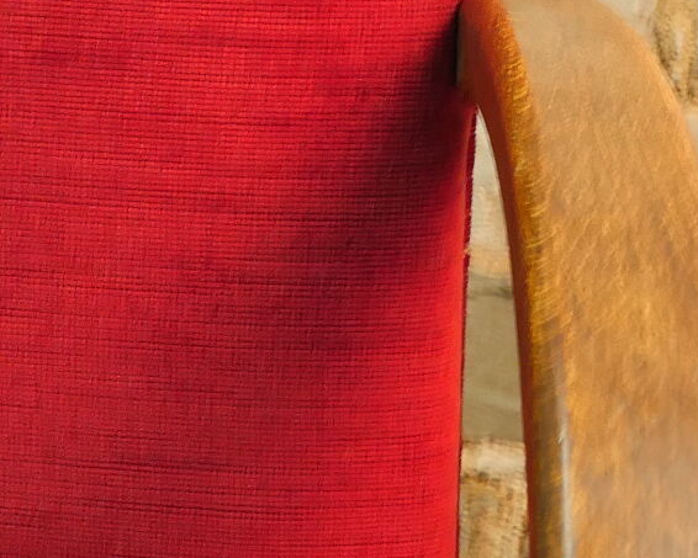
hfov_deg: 10.7
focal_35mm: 181
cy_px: 150
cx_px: 257
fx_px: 3740
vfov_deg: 8.5
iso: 400
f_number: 5.6
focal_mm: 20
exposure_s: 1/3.2
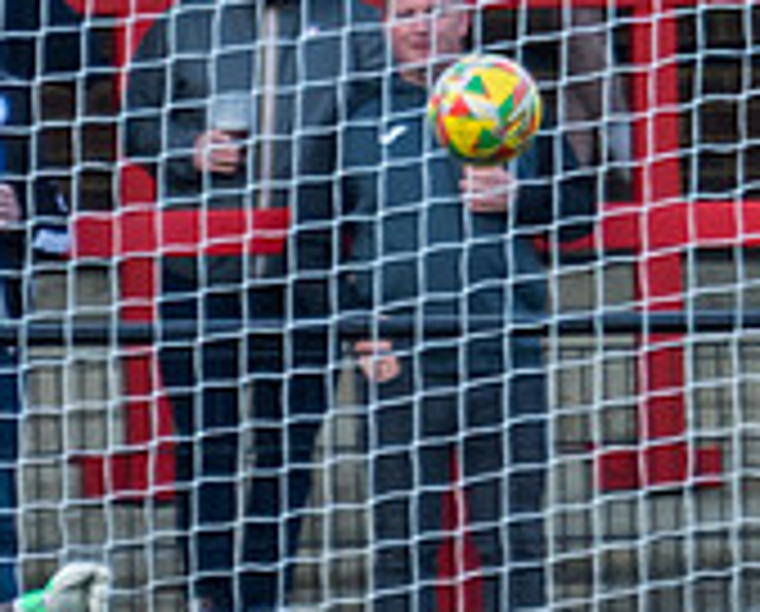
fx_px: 51110
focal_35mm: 2267
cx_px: 755
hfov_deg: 0.9
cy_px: 552
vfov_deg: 0.7
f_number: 4
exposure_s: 1/800
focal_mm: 280
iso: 400
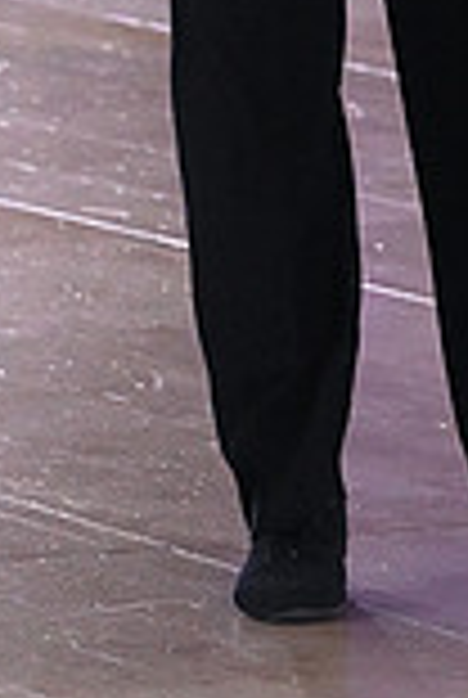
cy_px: -419
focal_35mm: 729
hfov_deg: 1.9
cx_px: 700
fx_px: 14151
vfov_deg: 2.8
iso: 16000
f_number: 8
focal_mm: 195
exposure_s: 1/400
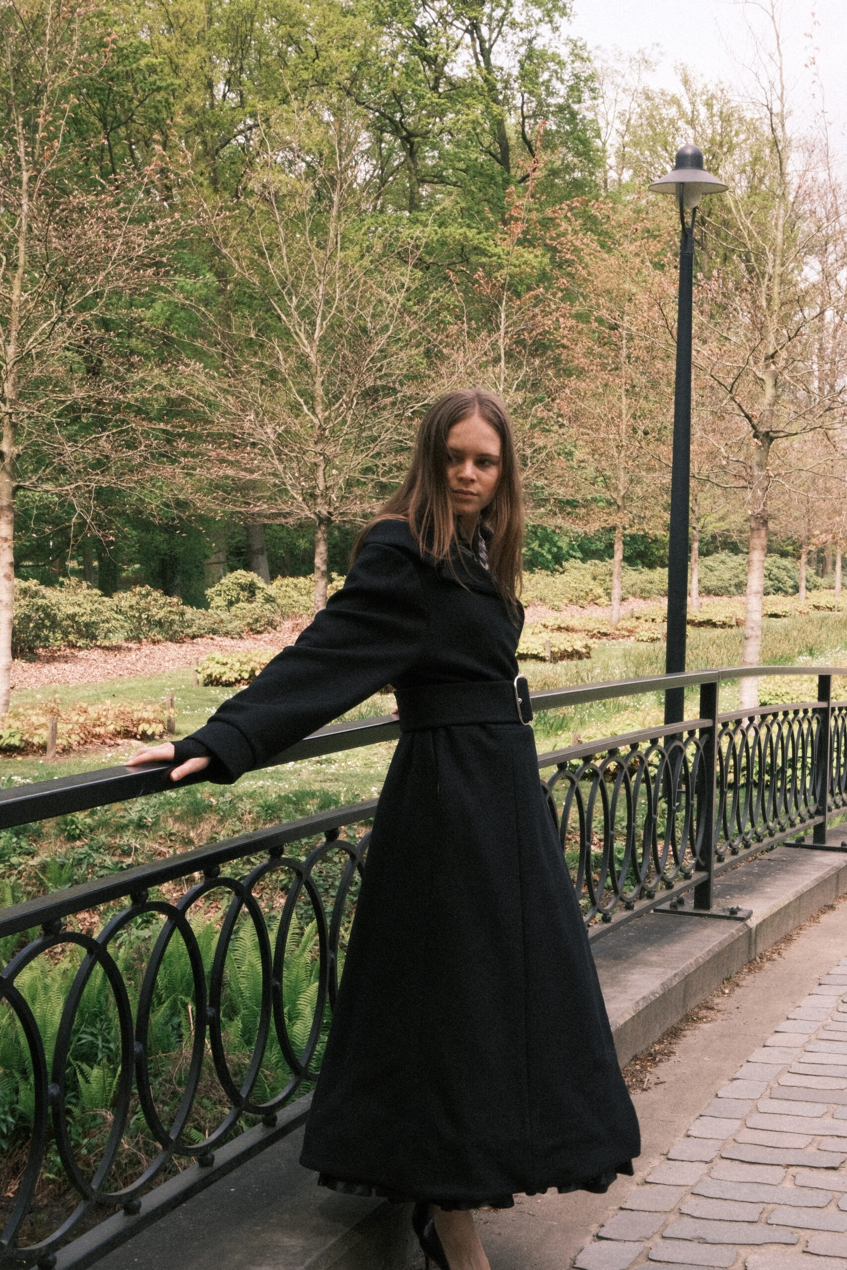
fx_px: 1905
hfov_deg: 25.1
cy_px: 635
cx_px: 424
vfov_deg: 36.9
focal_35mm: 54
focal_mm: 35.8
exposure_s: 1/40
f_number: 22
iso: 500
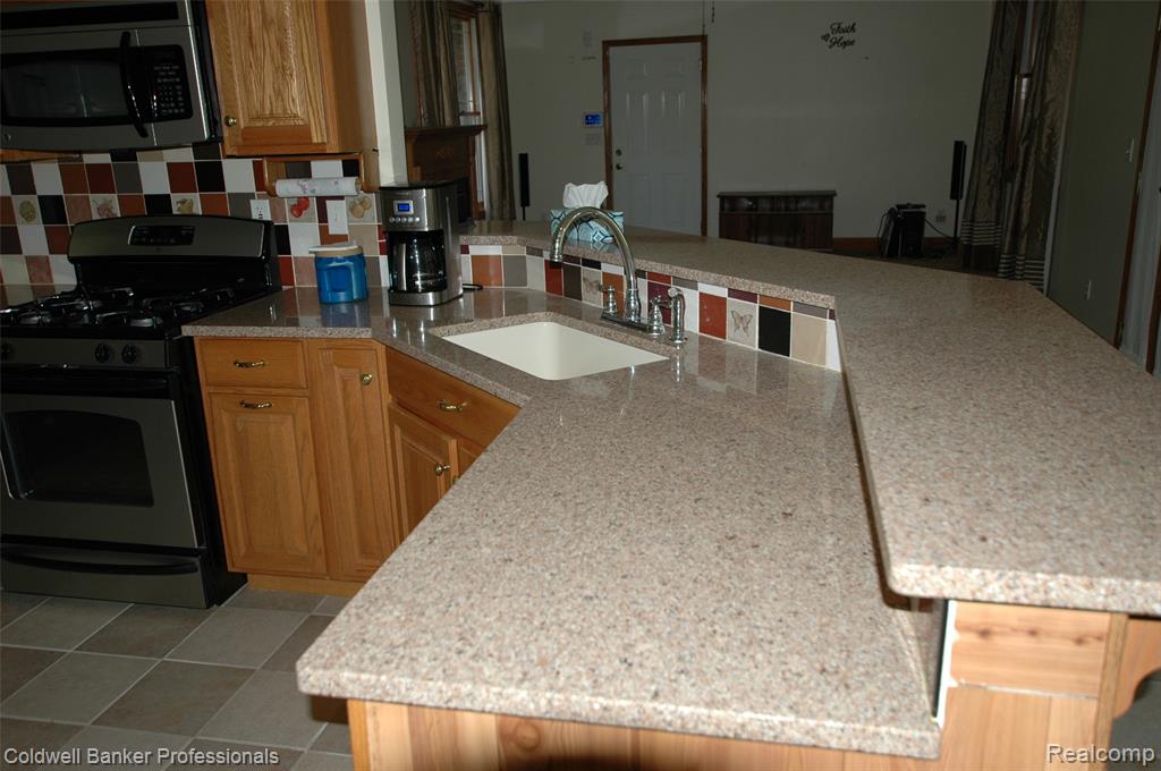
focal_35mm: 30
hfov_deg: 62.0
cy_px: 386
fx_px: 966
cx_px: 580
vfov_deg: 43.5
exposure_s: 1/60
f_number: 3.5
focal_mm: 20
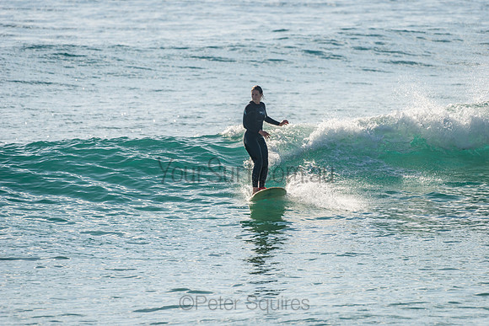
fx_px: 6793
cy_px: 163
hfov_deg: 4.1
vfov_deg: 2.8
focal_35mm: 500
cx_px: 244
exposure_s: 1/2000
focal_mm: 500
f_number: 5.6
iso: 110
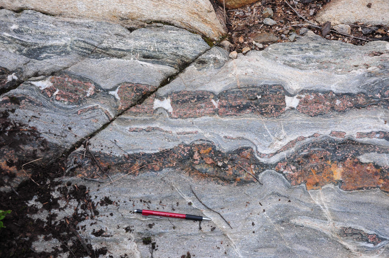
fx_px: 421
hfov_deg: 49.6
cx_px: 194
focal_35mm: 39
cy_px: 129
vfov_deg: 34.1
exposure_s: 1/200
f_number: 8
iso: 400
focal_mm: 26
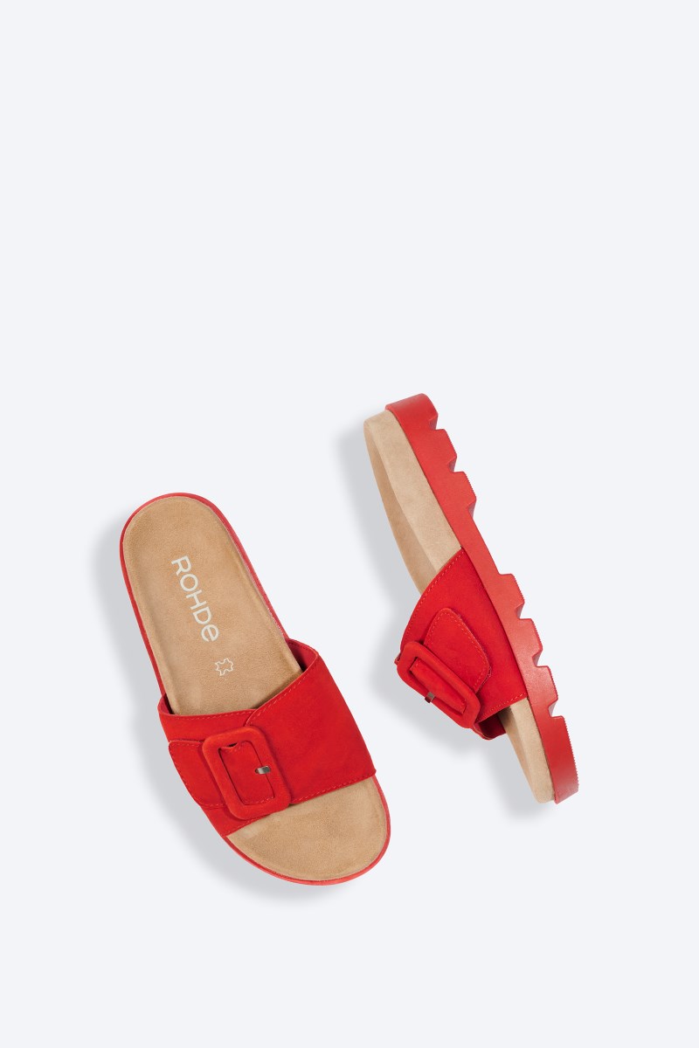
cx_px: 350
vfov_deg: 28.8
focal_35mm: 70
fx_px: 2039
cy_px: 524
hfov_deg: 19.5
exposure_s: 1/125
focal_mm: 70
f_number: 11
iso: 100
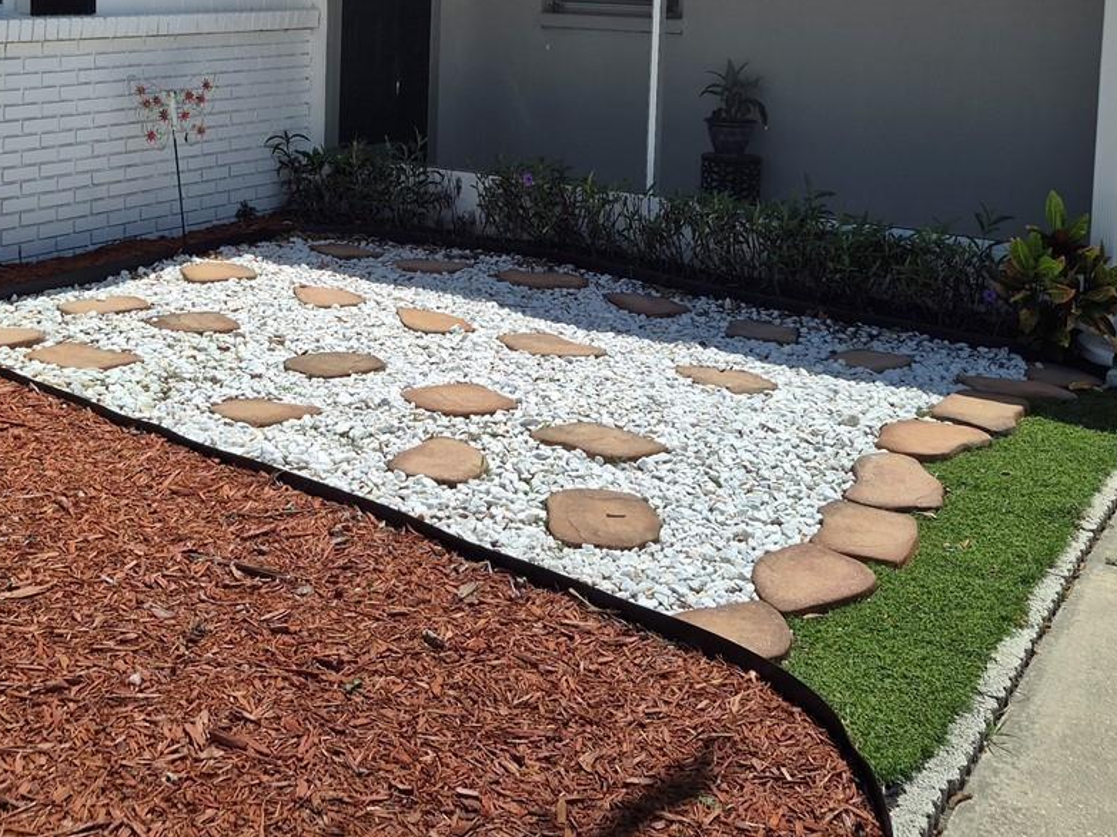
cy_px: 29
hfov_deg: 40.2
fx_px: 1516
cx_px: 441
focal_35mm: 47
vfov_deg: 29.2
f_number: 1.8
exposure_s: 1/1832
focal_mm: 5.4
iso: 25
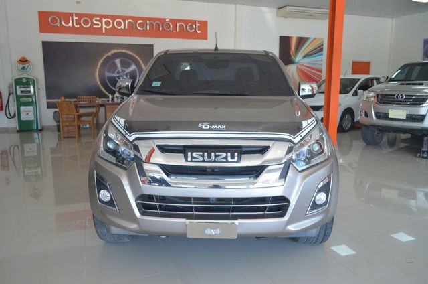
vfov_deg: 43.4
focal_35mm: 30
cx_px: 214
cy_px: 142
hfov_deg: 62.0
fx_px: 356
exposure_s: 1/160
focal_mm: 20
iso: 500
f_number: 3.8
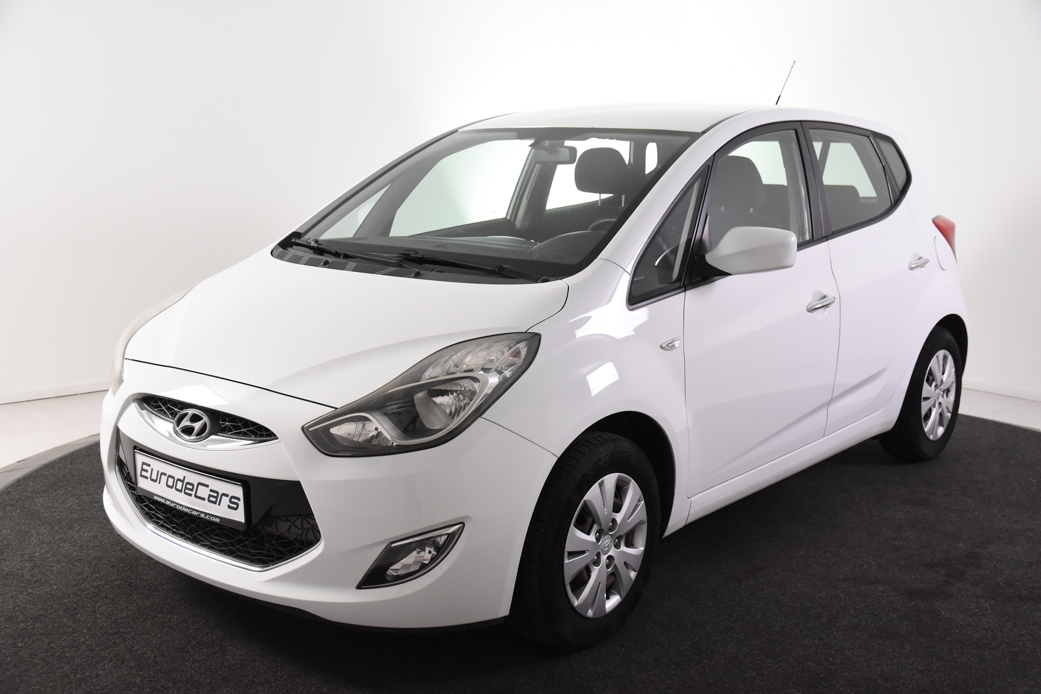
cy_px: 347
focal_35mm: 39
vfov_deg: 34.2
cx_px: 520
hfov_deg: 49.6
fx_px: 1128
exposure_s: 1/100
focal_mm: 26
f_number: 5
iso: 1600
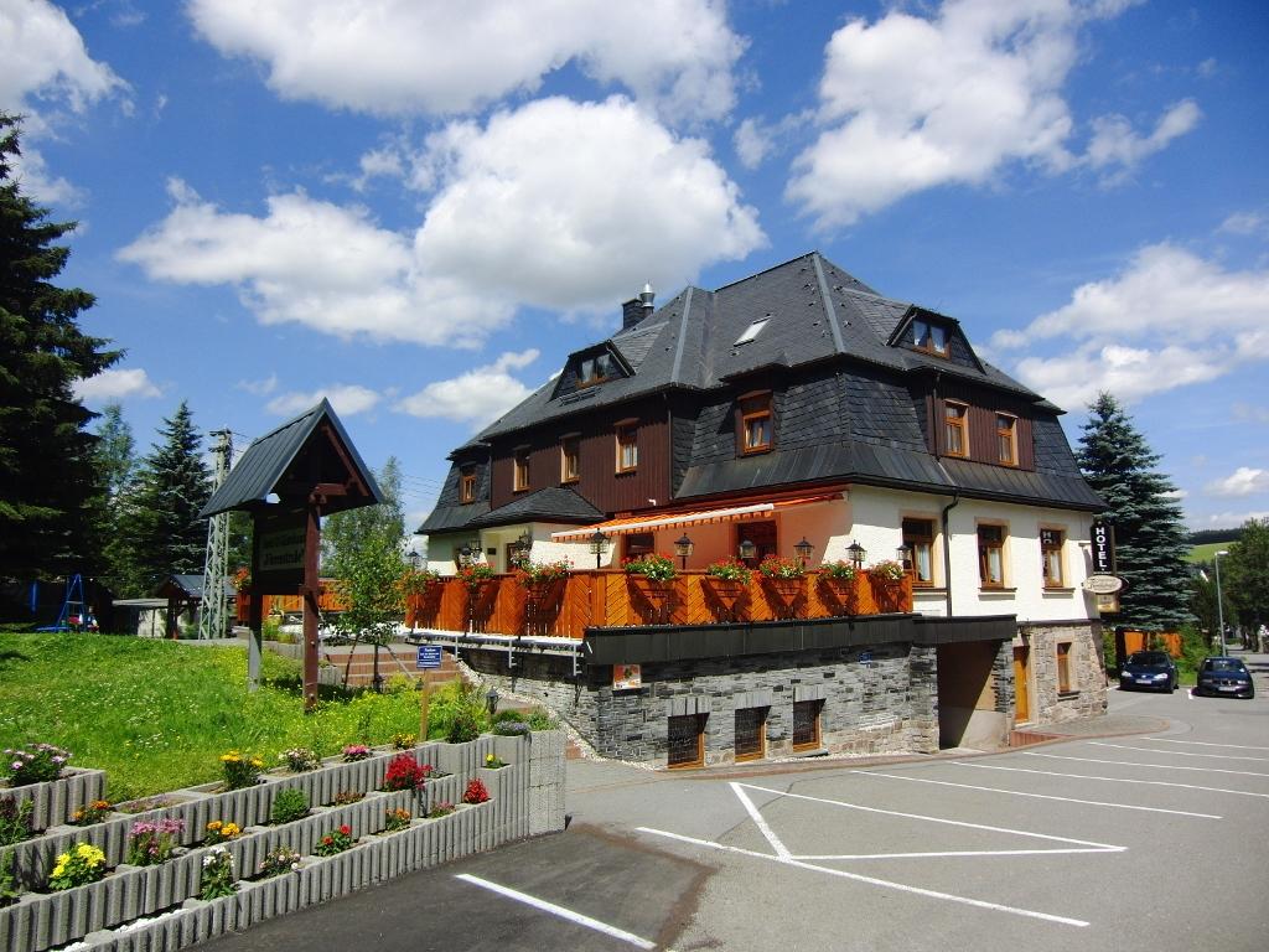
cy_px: 476
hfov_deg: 71.6
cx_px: 634
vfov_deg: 56.8
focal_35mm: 24
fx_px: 880
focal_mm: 4.3
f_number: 7.5
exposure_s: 1/250
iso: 100
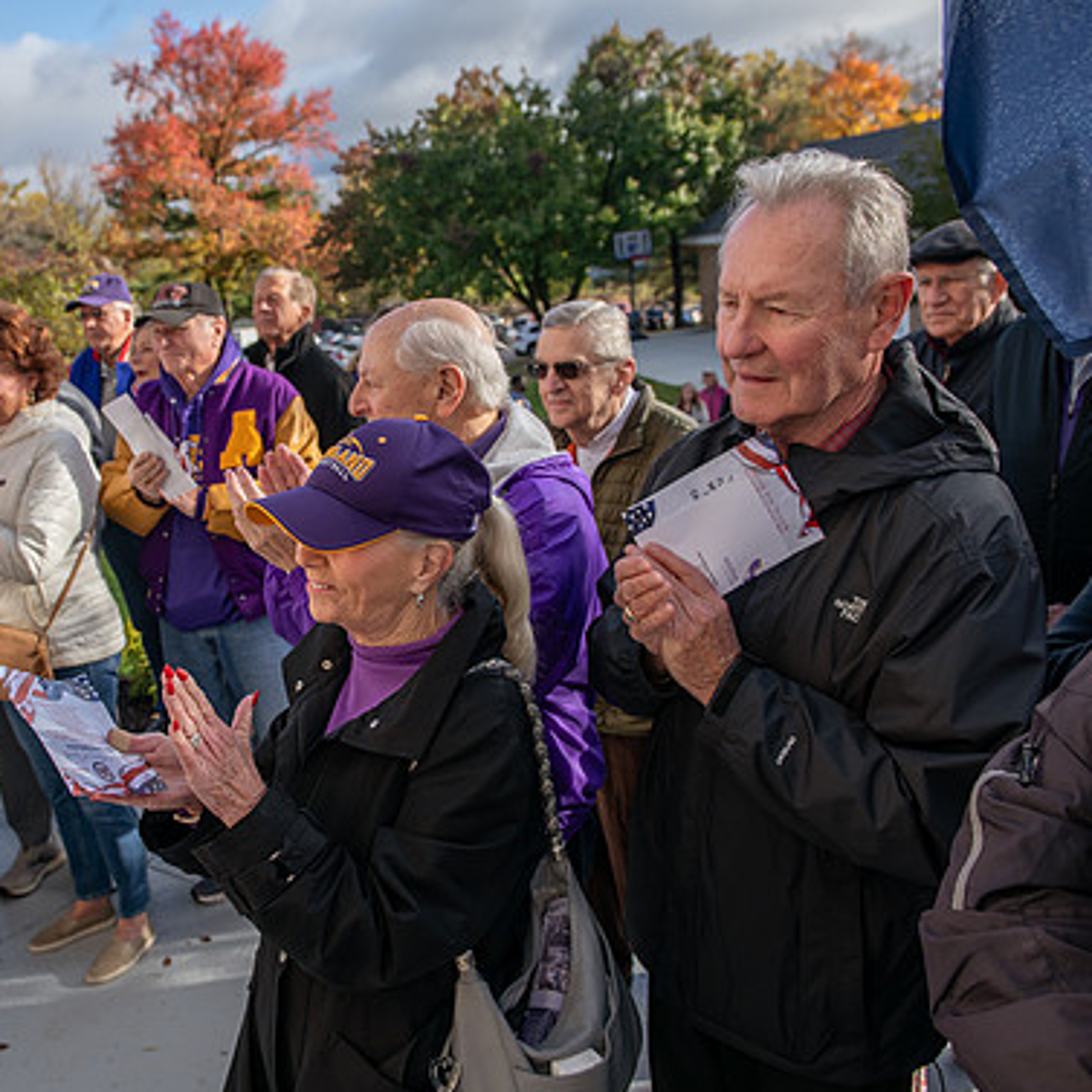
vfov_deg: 48.5
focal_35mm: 34
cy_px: 546
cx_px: 356
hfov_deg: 47.6
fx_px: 1213
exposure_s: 1/400
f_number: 4.5
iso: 100
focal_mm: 26
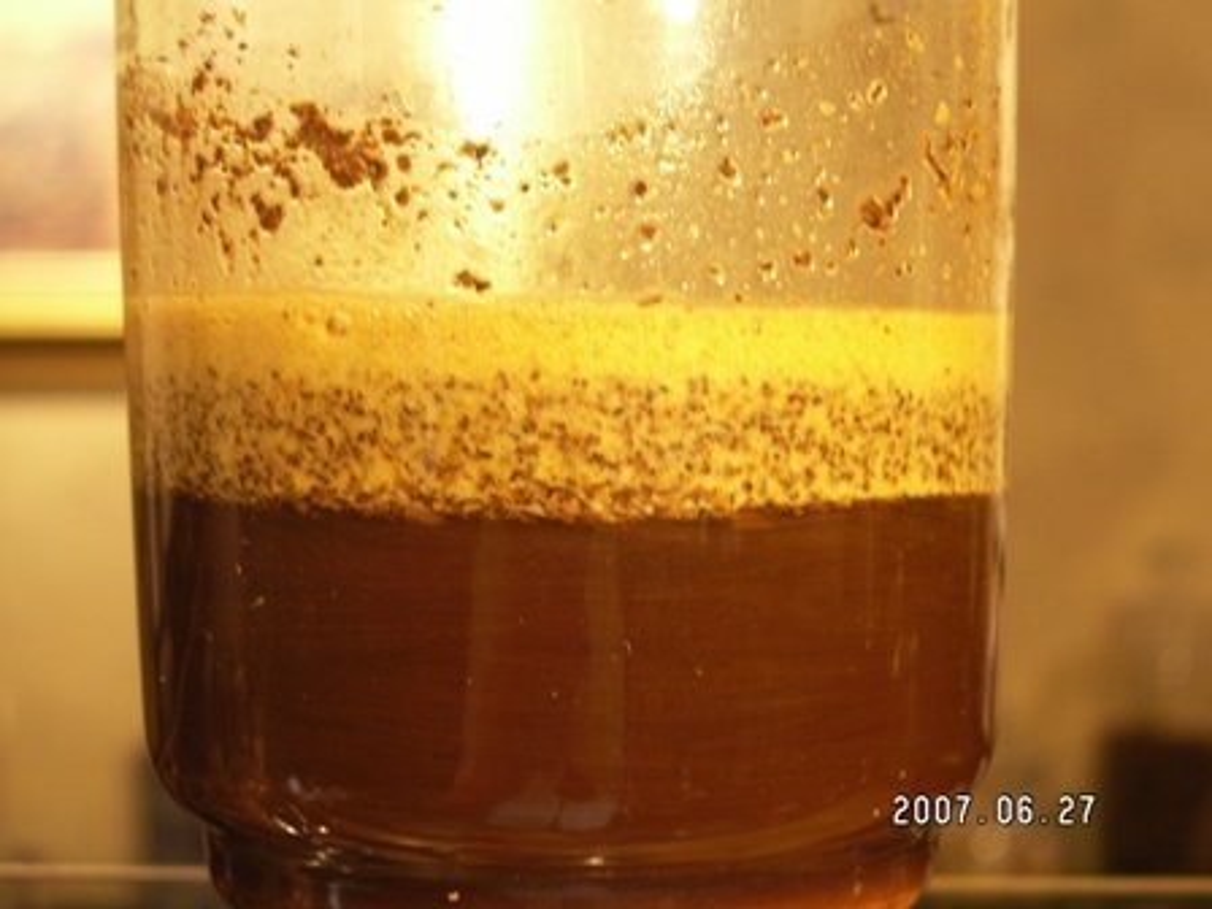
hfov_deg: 25.0
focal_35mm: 78
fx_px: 2731
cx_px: 606
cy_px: 454
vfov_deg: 18.9
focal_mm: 13.11
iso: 160
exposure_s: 1/10
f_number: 3.2
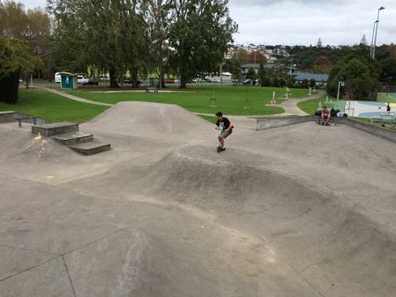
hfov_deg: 58.3
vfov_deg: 45.4
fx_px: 355
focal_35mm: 31
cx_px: 208
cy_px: 140
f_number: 2.2
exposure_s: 1/938
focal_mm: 4.15
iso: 25
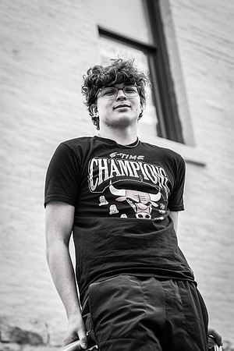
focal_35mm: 85
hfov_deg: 16.1
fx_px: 829
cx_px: 117
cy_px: 176
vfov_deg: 23.9
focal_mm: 85
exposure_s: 1/125
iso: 50
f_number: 3.5
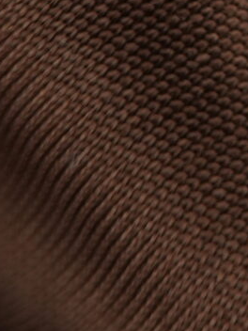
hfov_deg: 5.8
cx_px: 657
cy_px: -516
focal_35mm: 245
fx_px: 2340
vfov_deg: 7.5
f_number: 5
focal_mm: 35
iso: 400
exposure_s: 1/250
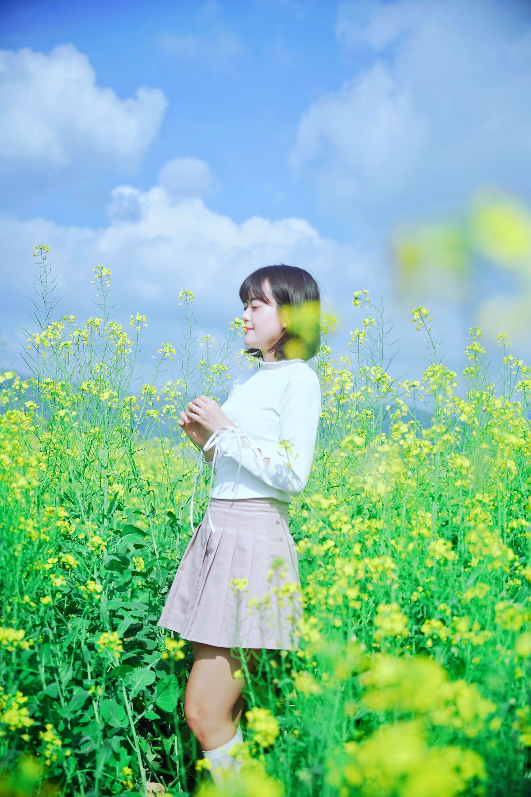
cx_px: 266
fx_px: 1053
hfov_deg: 28.3
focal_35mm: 48
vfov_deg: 41.4
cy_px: 398
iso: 100
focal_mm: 47.6
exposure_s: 1/3200
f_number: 2.8
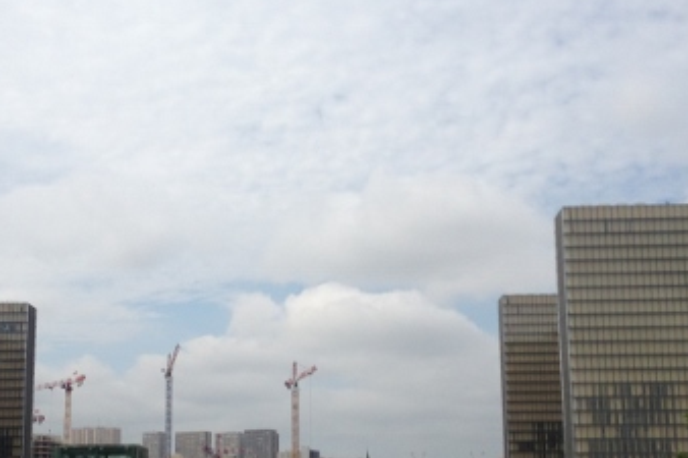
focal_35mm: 65
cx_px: 287
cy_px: 299
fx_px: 1242
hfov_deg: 30.9
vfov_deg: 20.8
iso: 50
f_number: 2.4
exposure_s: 1/3012
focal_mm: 4.13
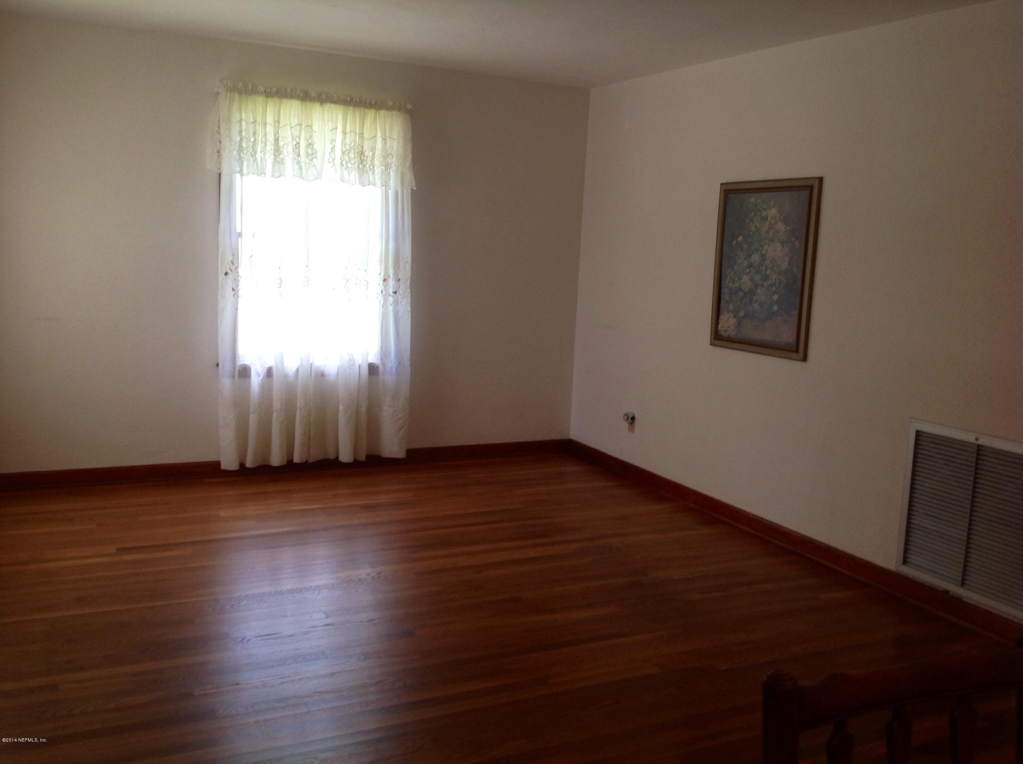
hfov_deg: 52.7
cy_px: 382
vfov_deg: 40.6
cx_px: 512
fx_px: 1033
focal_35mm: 35
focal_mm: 4.28
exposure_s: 1/30
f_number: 2.4
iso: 64
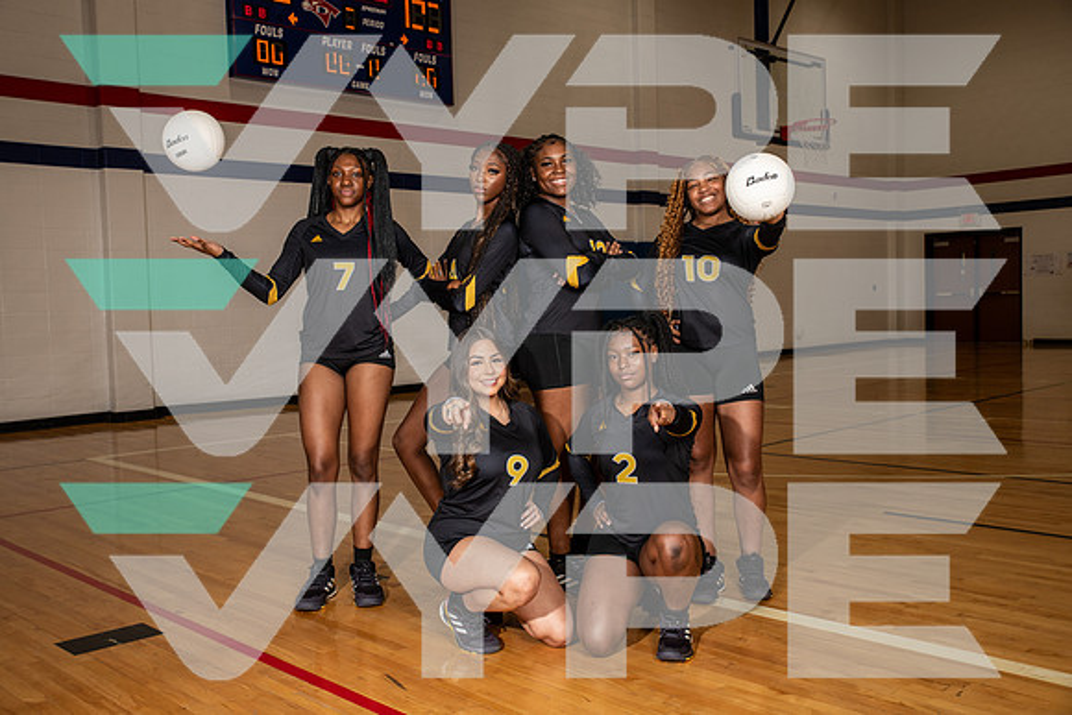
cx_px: 536
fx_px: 1042
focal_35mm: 35
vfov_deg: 37.9
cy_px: 358
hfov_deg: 54.4
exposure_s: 1/250
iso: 320
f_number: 7.1
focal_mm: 35
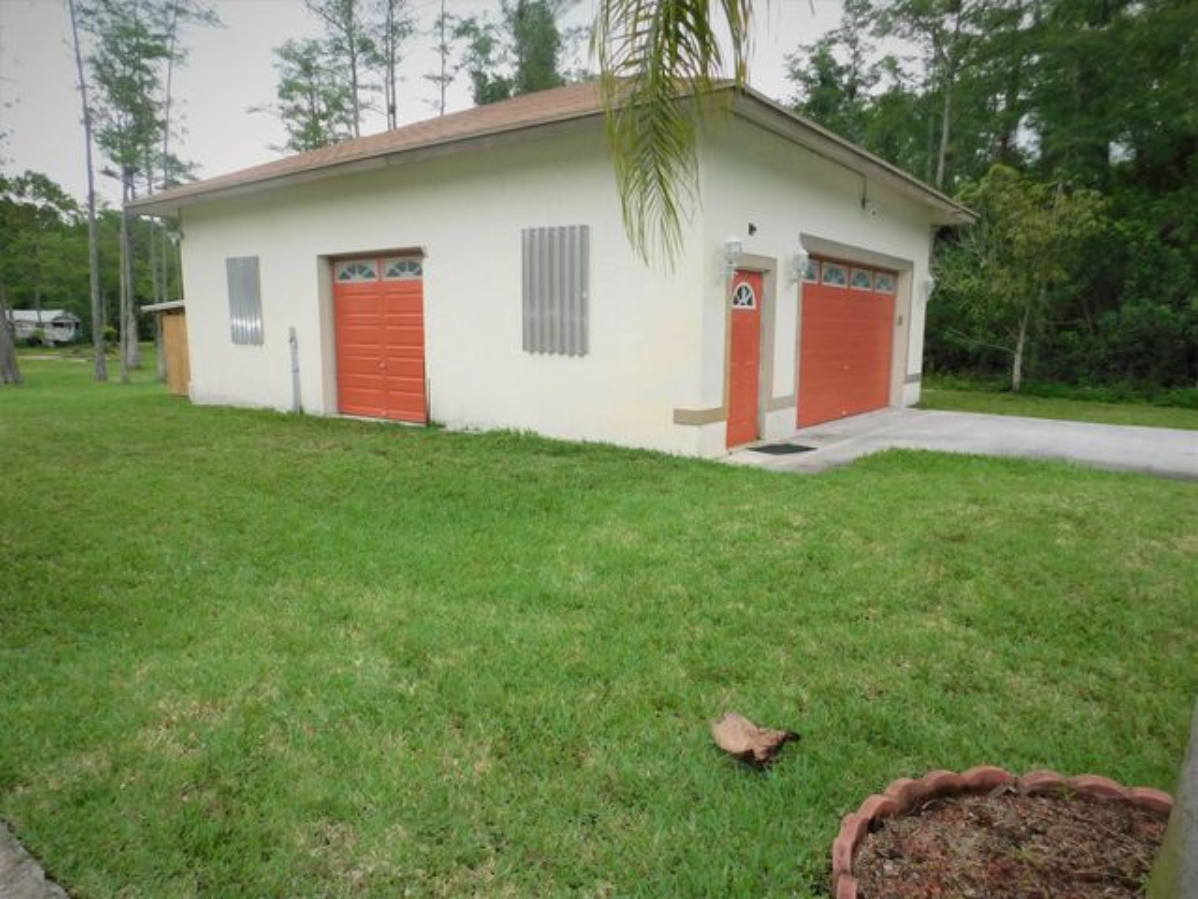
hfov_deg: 73.9
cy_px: 450
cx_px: 599
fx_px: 796
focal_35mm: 23
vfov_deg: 58.9
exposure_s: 1/500
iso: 125
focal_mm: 4
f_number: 3
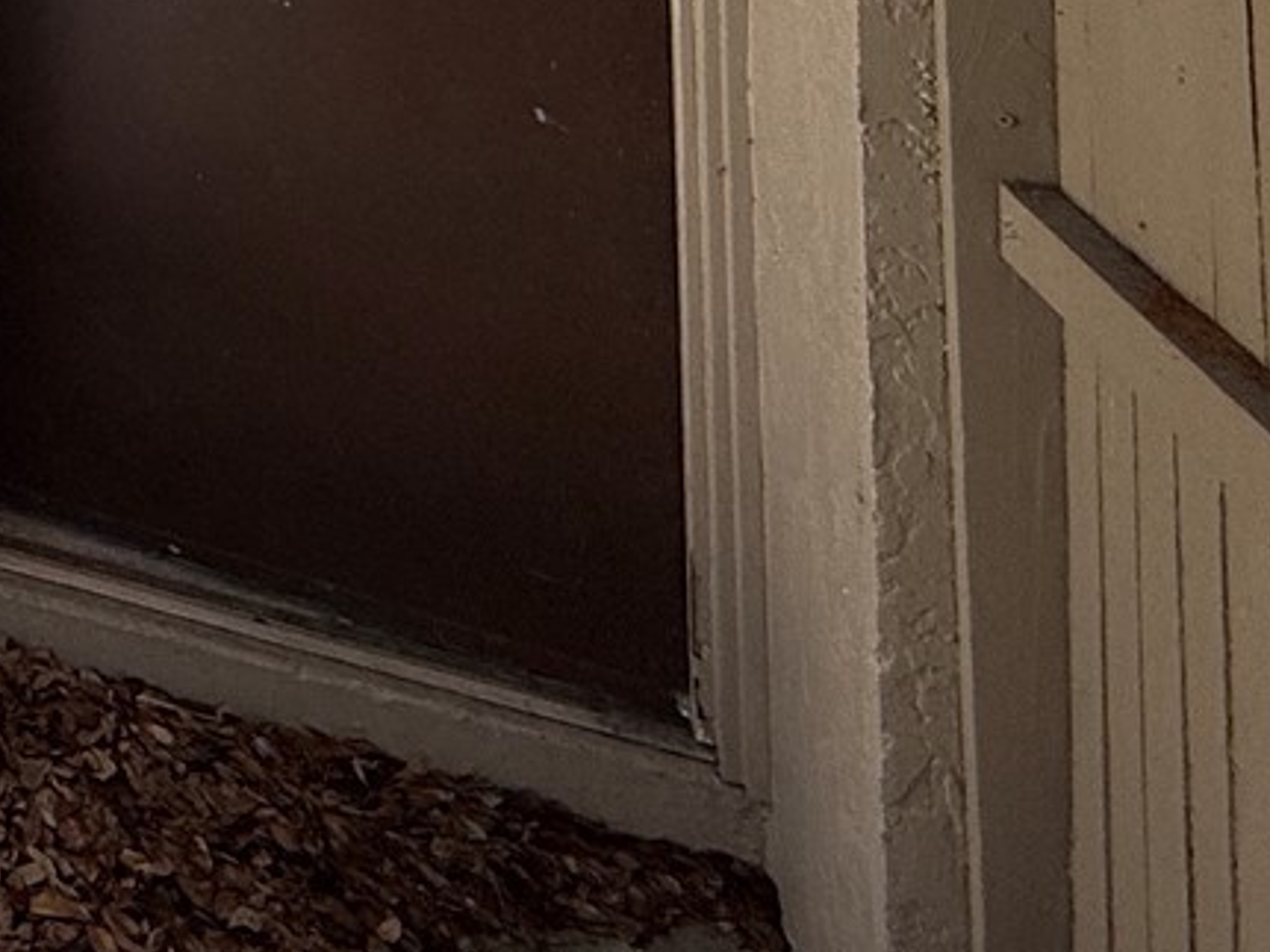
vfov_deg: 22.5
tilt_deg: +3.4
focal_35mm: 52
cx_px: -846
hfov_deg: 24.1
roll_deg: -1.3
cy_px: -513
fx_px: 1907
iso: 50
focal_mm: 2.22
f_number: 2.2
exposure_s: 1/224
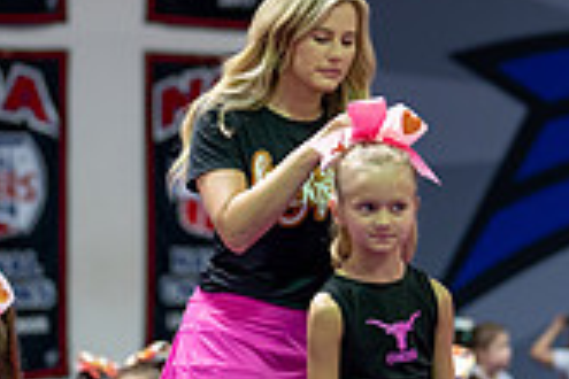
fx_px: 2782
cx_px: 317
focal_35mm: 176
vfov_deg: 7.8
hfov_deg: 11.7
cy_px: 146
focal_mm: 50
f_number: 1.2
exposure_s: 1/400
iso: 800
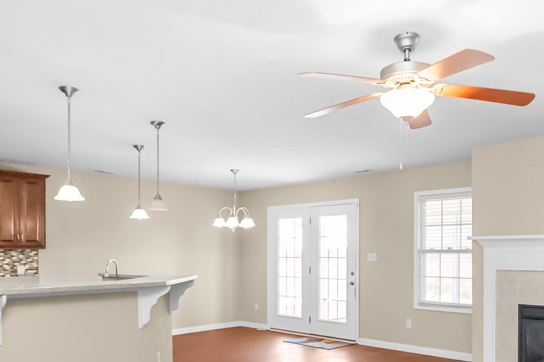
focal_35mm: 30
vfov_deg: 41.9
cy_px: 285
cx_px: 318
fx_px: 453
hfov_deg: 61.5
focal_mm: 10
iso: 3200
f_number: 4.5
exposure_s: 1/200
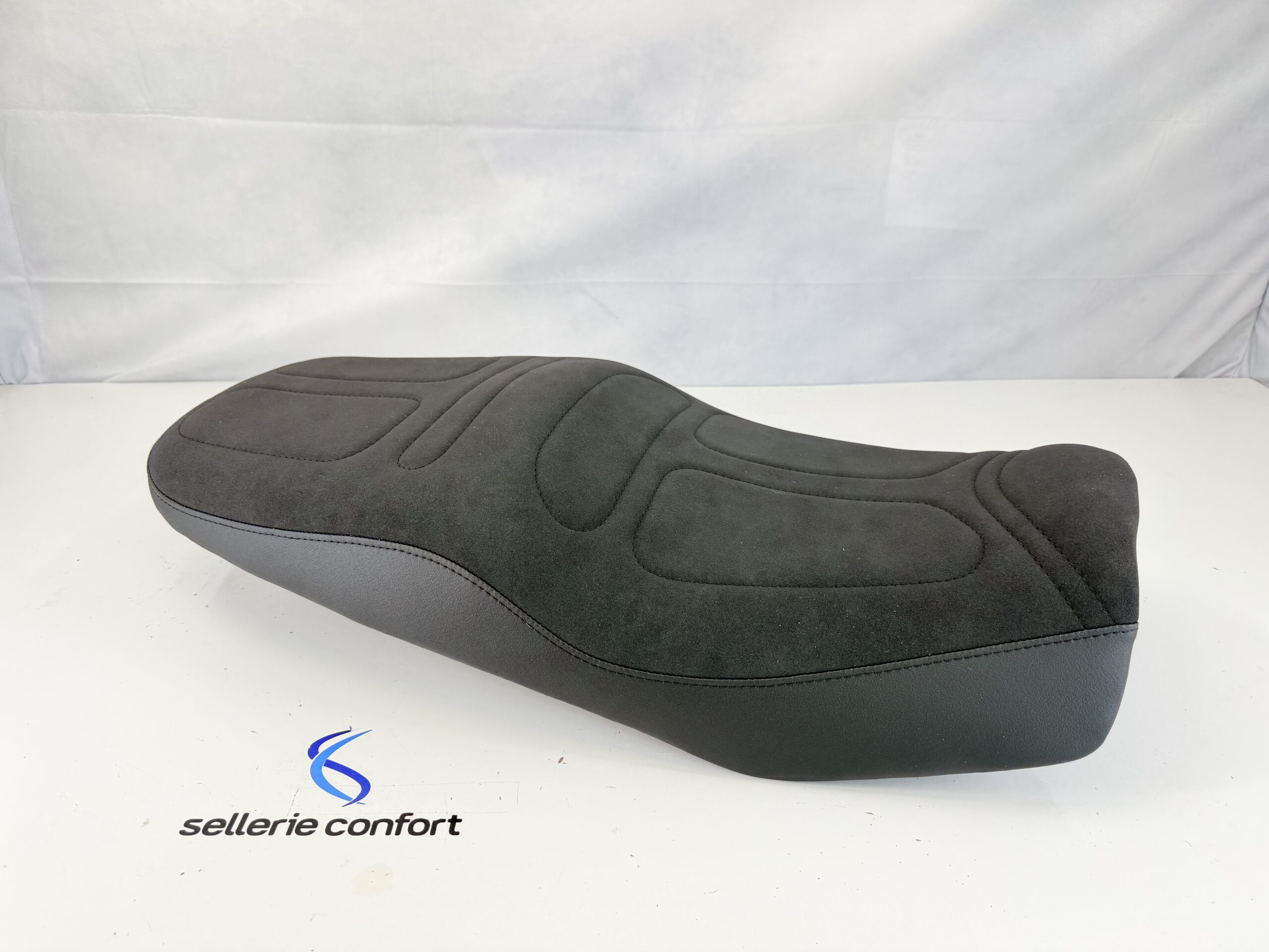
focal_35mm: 24
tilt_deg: -25.5
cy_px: 476
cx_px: 634
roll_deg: -0.8
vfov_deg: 56.8
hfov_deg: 71.6
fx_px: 880
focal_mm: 6.76
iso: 64
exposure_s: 1/152
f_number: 1.78
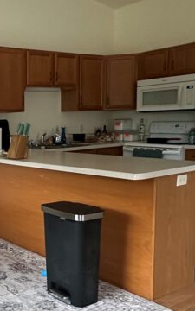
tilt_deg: -7.6
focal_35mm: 44
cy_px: 168
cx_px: -45
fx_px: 374
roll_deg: +3.2
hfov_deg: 25.8
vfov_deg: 45.2
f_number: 2.2
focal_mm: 2.22
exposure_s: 1/60
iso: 400
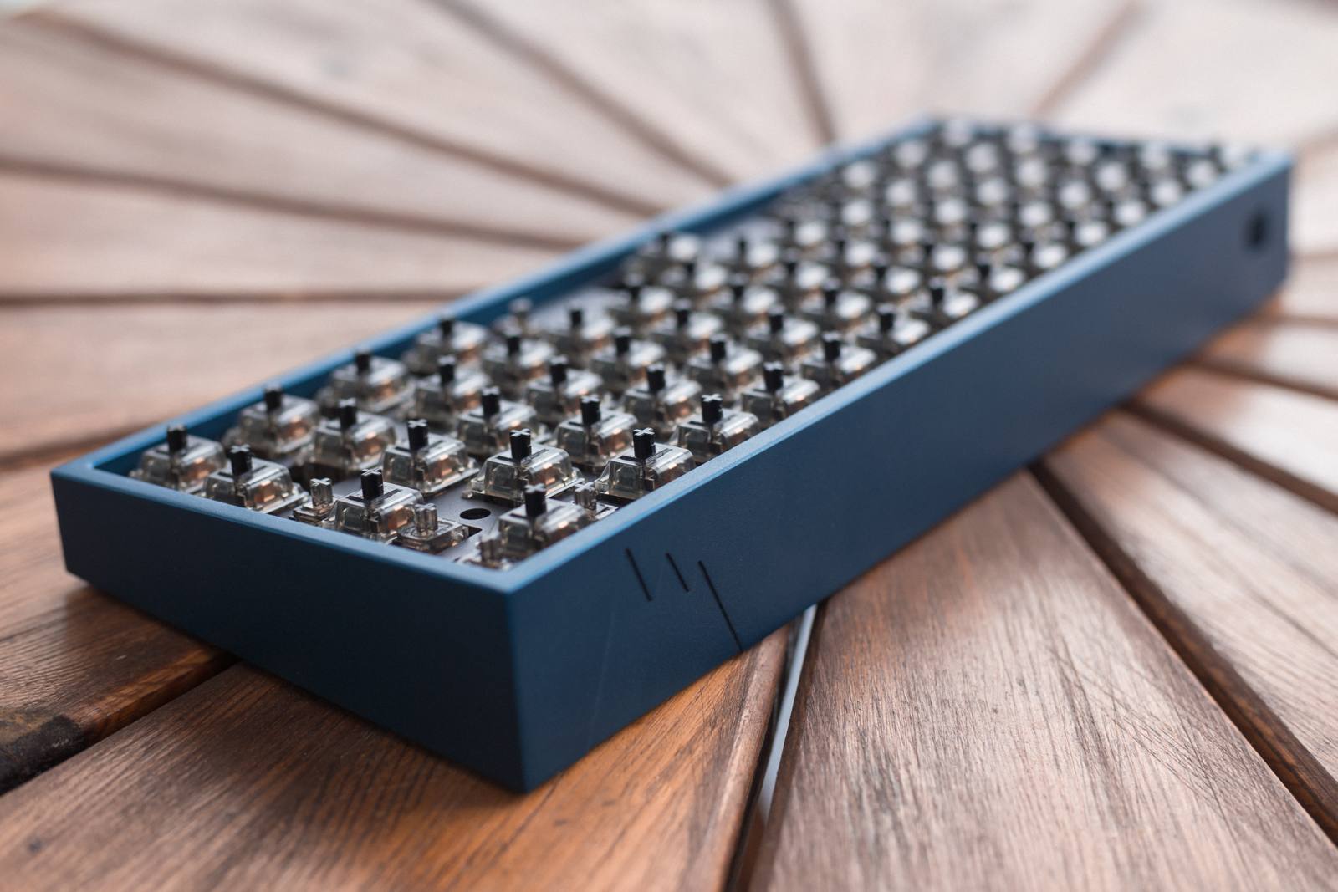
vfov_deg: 26.0
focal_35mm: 52
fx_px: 1933
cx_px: 669
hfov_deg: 38.2
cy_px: 446
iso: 125
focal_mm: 35.3
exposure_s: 1/60
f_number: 4.5
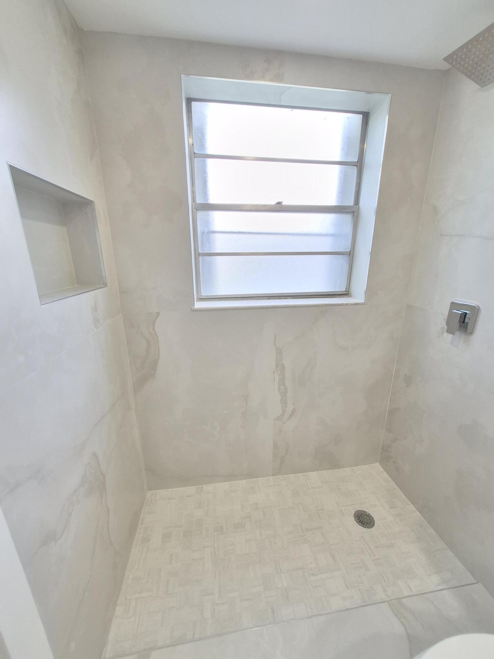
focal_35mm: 13
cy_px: 330
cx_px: 247
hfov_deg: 89.9
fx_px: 247
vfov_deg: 106.2
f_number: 2.2
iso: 100
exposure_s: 1/60
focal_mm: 1.74
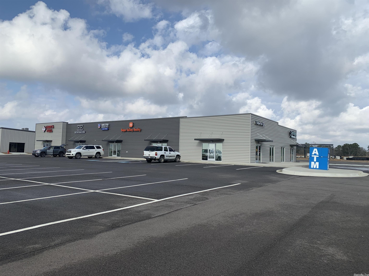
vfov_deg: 53.1
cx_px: 184
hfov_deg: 67.3
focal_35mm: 26
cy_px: 138
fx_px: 277
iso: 25
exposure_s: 1/2755
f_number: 1.8
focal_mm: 4.25
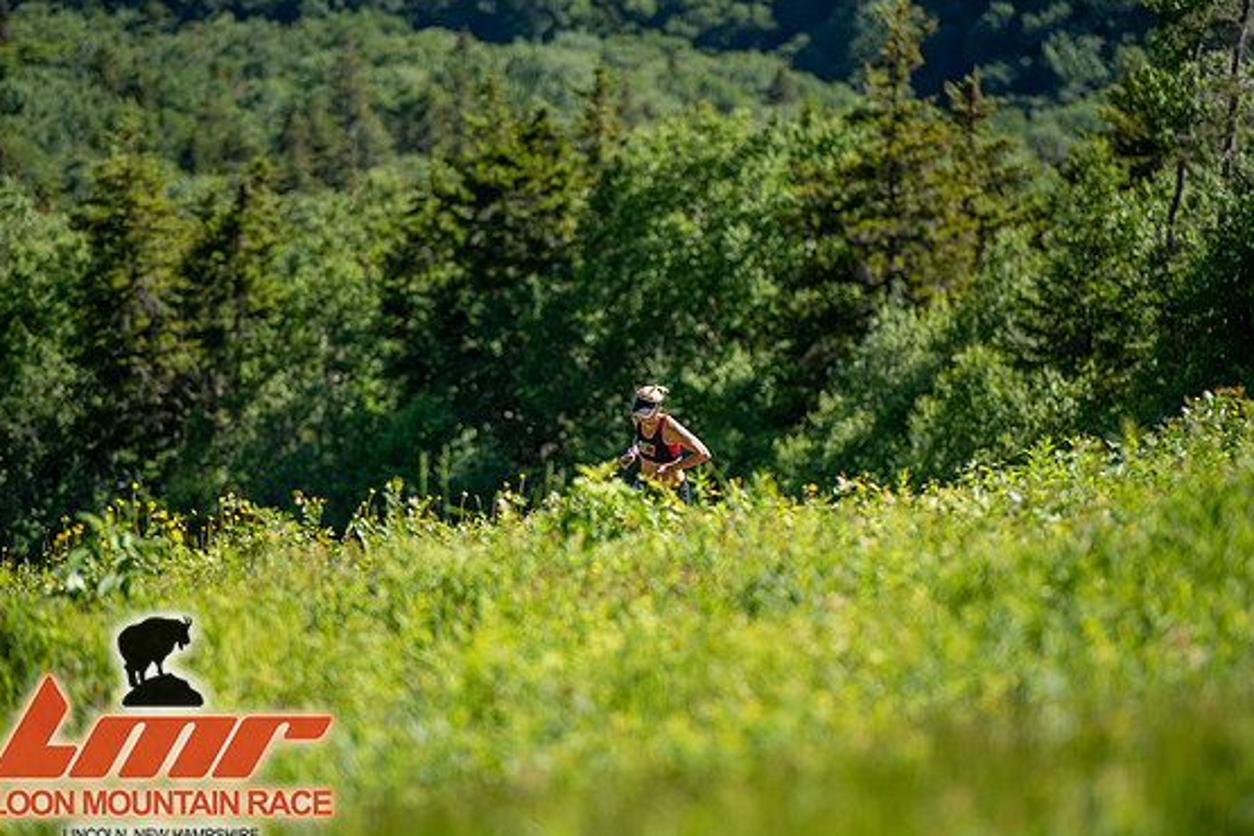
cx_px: 606
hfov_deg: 9.8
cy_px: 435
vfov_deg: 6.6
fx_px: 7280
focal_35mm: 209
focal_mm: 200
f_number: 3.5
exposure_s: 1/640
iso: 100
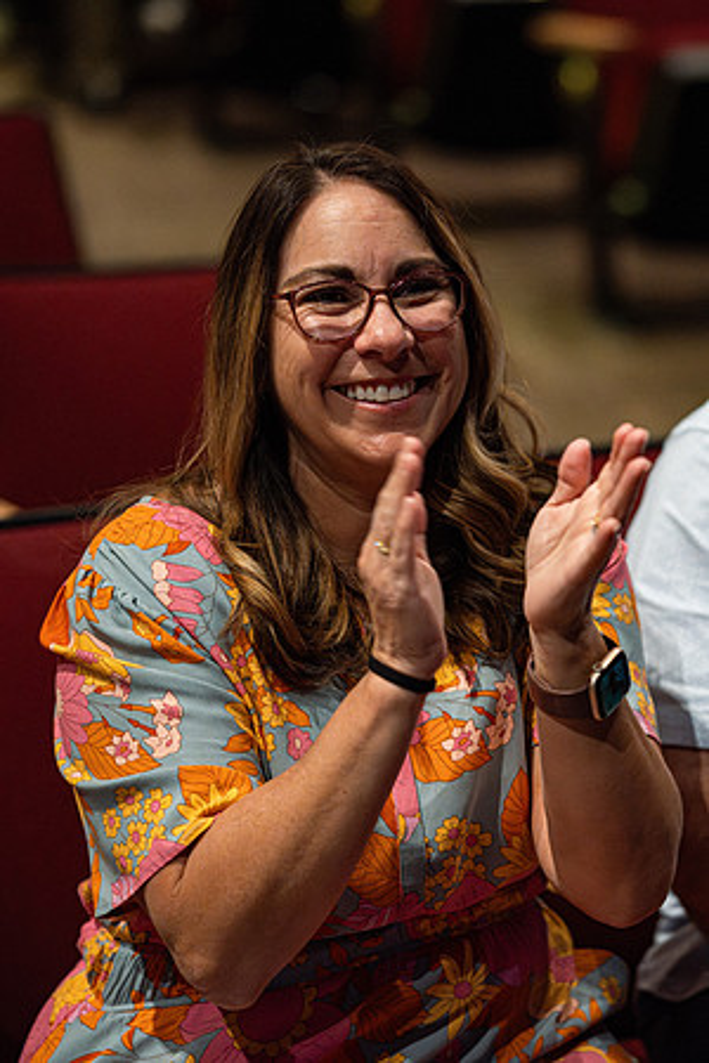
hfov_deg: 10.7
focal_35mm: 127
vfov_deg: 16.1
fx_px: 3766
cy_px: 532
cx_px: 614
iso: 2000
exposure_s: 1/250
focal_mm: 85
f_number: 2
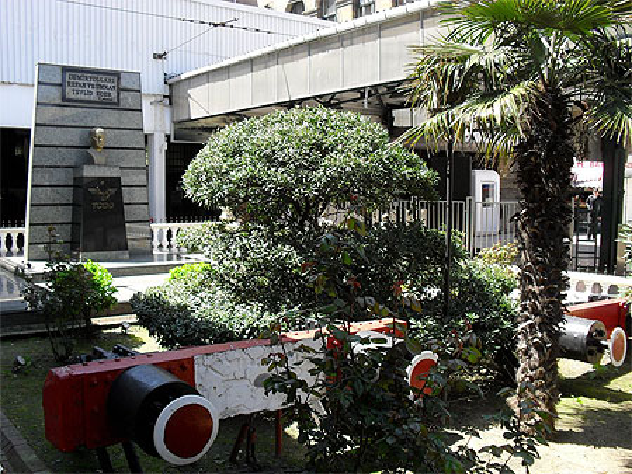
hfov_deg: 52.6
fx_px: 639
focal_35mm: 35
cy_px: 237
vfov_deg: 40.7
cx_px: 316
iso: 100
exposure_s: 1/250
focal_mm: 6.3
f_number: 3.2
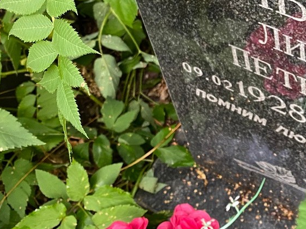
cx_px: 310
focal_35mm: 67
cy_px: 12
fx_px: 592
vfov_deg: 21.3
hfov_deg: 27.2
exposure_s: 1/60
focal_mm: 4.25
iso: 160
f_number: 1.8
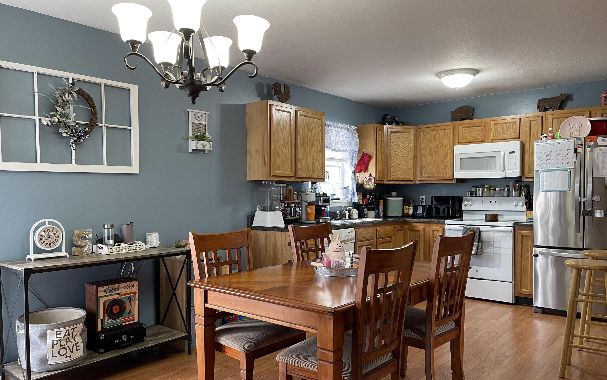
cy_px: 215
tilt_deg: -2.7
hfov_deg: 68.4
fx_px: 447
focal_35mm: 27
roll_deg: +0.8
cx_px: 298
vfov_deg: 45.9
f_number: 1.6
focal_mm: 5.1
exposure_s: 1/60
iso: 125
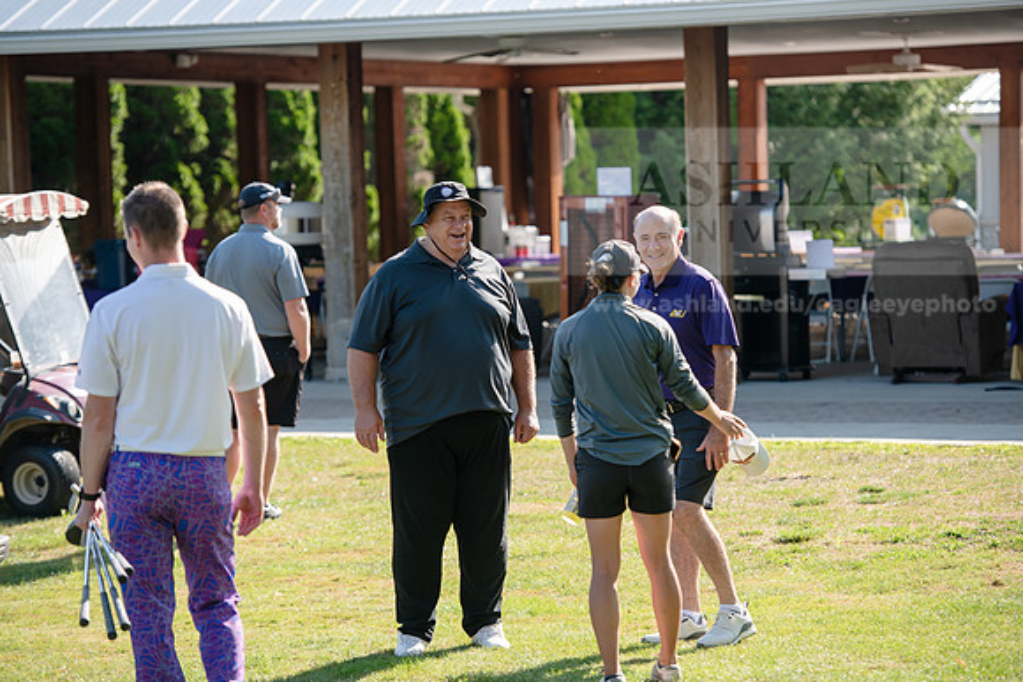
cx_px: 512
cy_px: 341
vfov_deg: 10.2
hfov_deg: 15.2
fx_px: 3837
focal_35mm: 135
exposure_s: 1/400
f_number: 3.5
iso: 100
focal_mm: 135
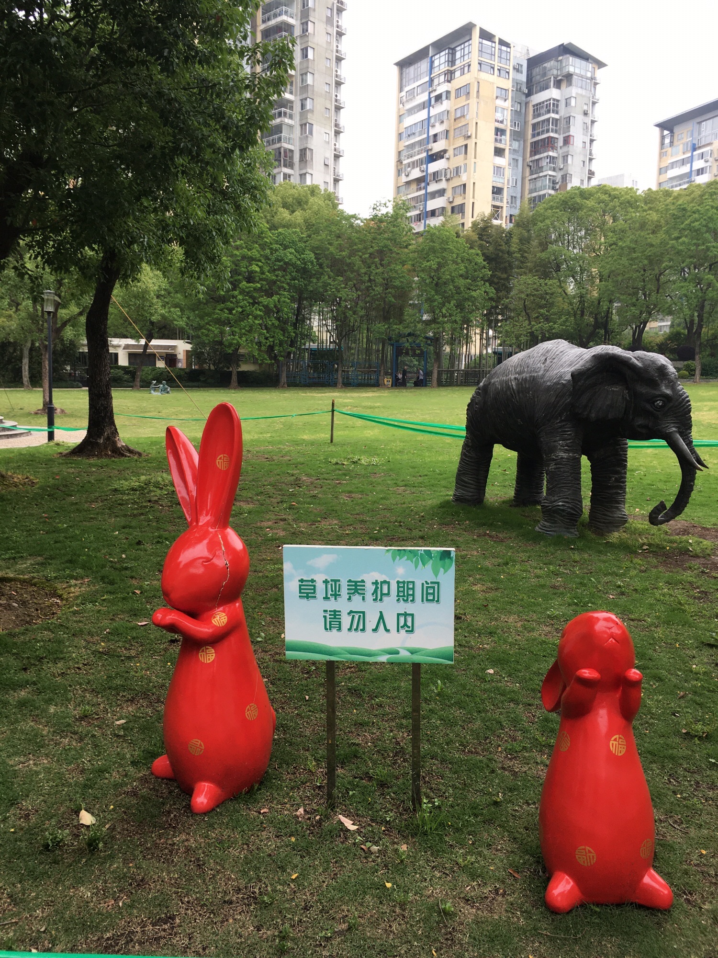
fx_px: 802
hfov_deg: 48.2
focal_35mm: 29
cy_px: 479
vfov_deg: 61.7
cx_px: 359
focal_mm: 4.15
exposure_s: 1/100
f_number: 2.2
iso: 25
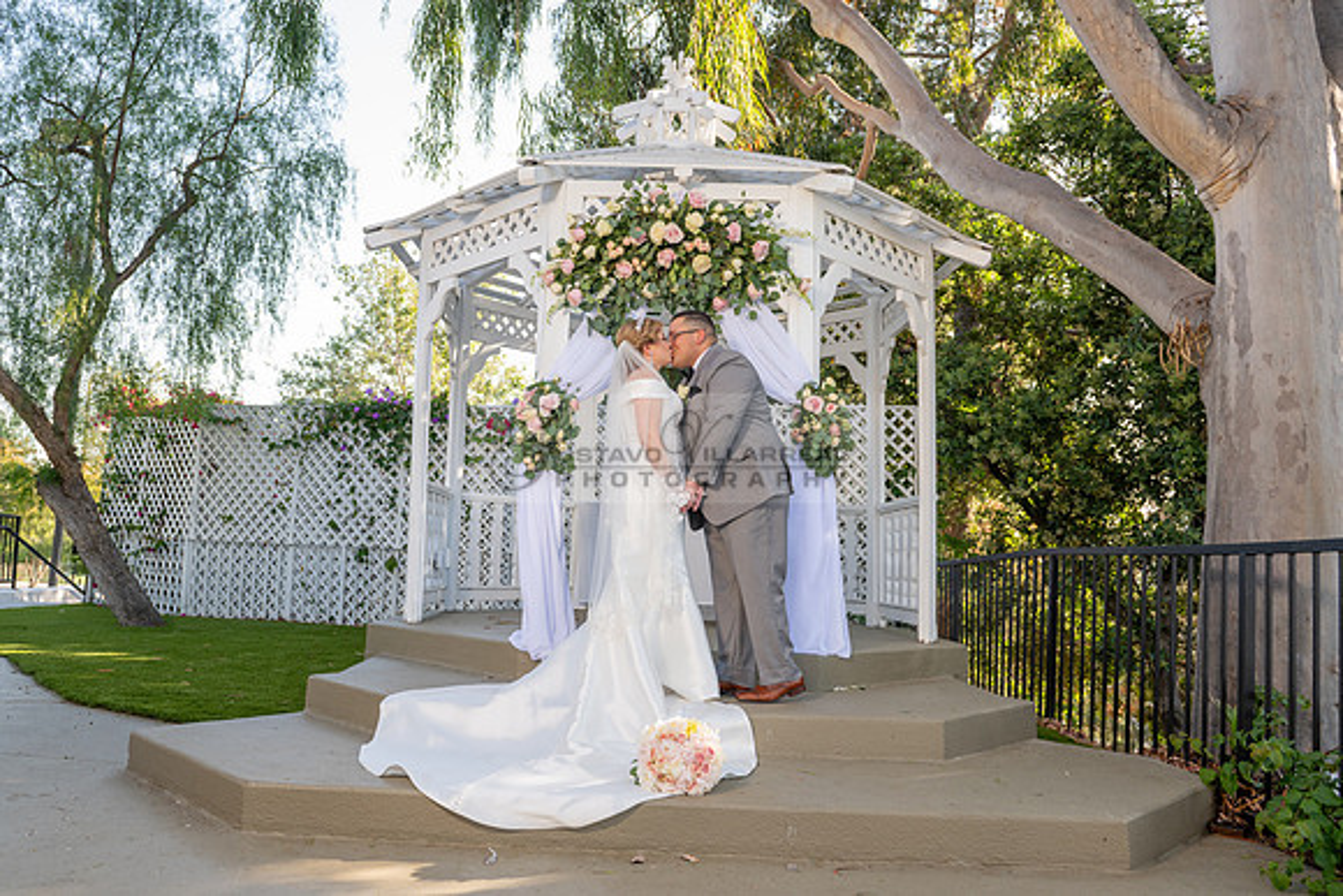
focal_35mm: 26
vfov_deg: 49.7
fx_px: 967
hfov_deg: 69.5
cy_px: 440
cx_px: 618
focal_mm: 24
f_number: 4.5
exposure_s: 1/200
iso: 250
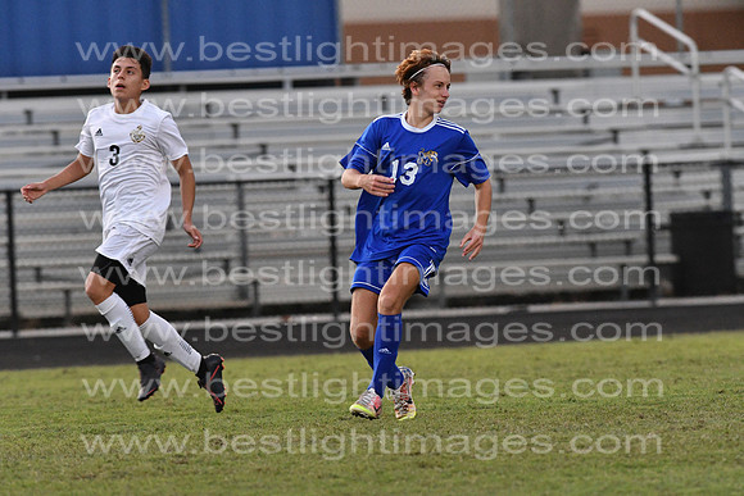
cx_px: 372
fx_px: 9302
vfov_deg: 3.1
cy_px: 248
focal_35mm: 450
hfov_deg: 4.6
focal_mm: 300
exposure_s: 1/800
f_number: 4.5
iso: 4000
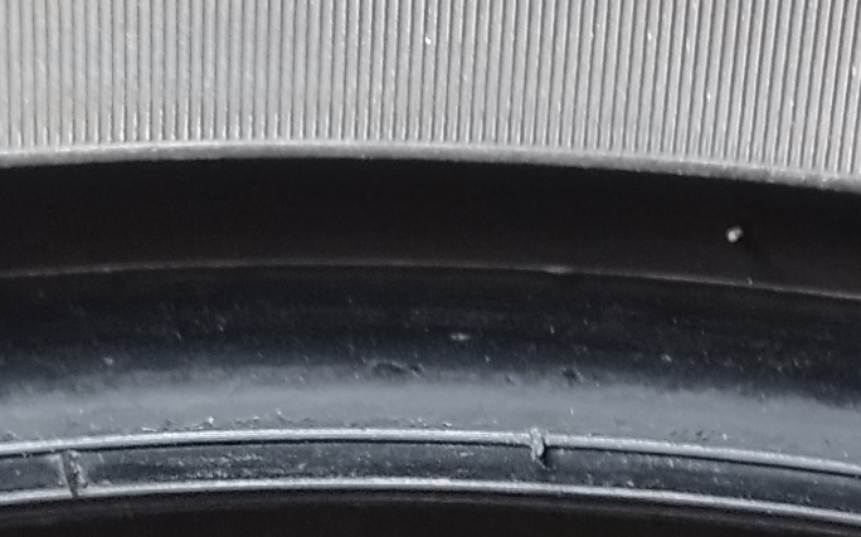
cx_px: 753
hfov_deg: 13.4
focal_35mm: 155
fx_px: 3636
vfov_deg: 8.4
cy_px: 507
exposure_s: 1/33.3
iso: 280
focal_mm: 5.95
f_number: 1.89
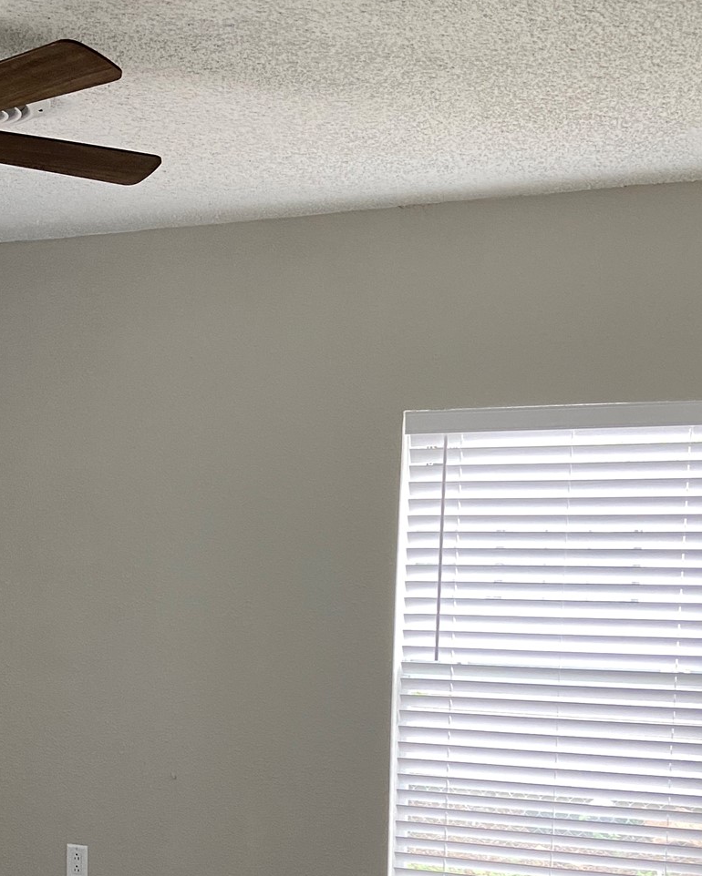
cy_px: 660
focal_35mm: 54
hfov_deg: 27.1
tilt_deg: -6.0
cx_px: 68
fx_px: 1402
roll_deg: -0.2
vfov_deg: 34.0
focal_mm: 4.25
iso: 200
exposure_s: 1/60
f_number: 1.8
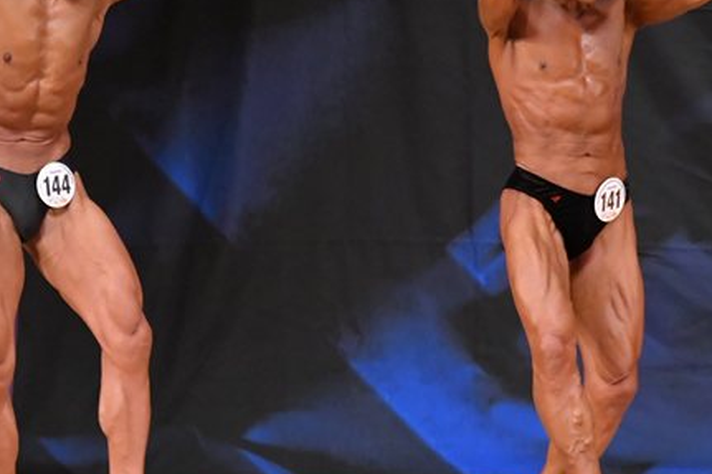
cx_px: 389
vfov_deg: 2.5
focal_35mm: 540
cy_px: 177
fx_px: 10675
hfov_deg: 3.8
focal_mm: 200
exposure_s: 1/400
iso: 6400
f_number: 5.6
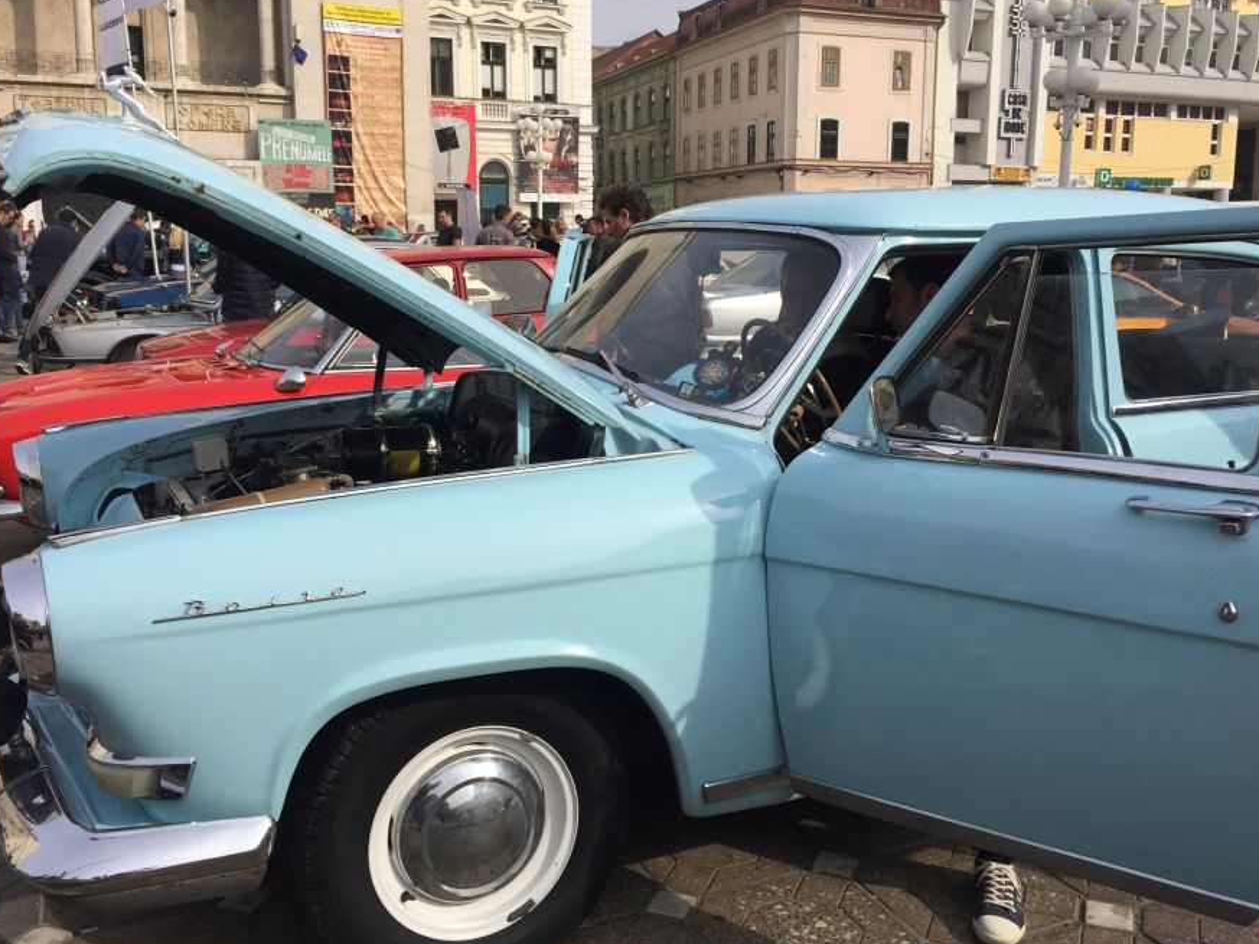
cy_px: 429
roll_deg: -1.0
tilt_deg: -9.8
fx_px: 1237
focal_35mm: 34
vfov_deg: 41.8
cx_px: 652
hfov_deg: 53.9
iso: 32
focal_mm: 4.15
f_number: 2.2
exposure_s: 1/2326
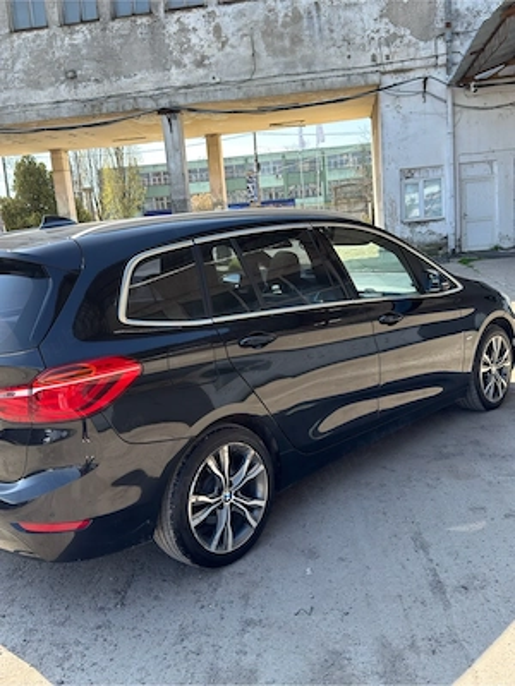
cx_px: 258
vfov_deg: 52.6
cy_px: 343
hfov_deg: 40.7
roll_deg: +6.6
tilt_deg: -11.7
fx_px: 694
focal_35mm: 35
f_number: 1.78
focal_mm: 6.76
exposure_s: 1/1538
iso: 100
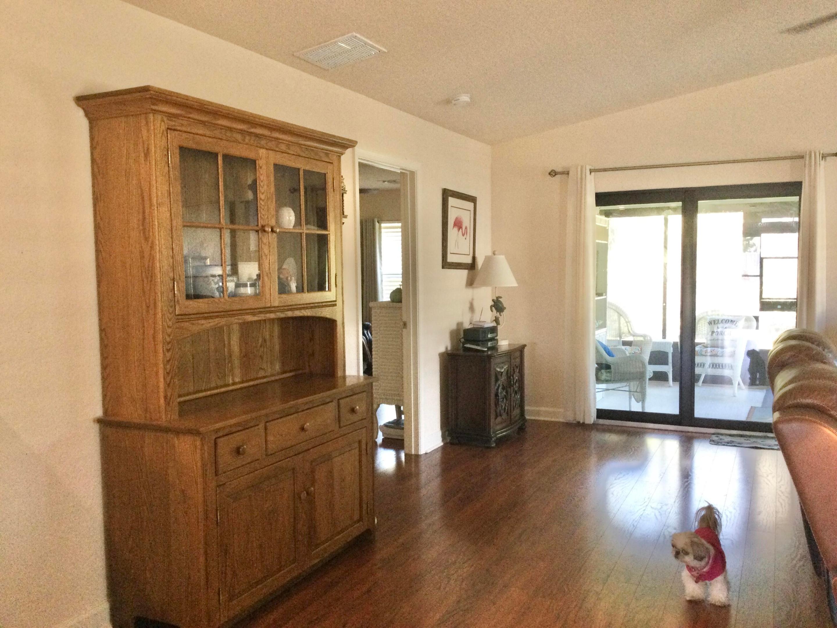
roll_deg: -0.7
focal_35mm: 31
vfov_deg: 45.4
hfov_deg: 58.4
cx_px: 418
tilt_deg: -4.3
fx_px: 750
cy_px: 314
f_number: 2.4
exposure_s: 1/30
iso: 125
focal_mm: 3.3
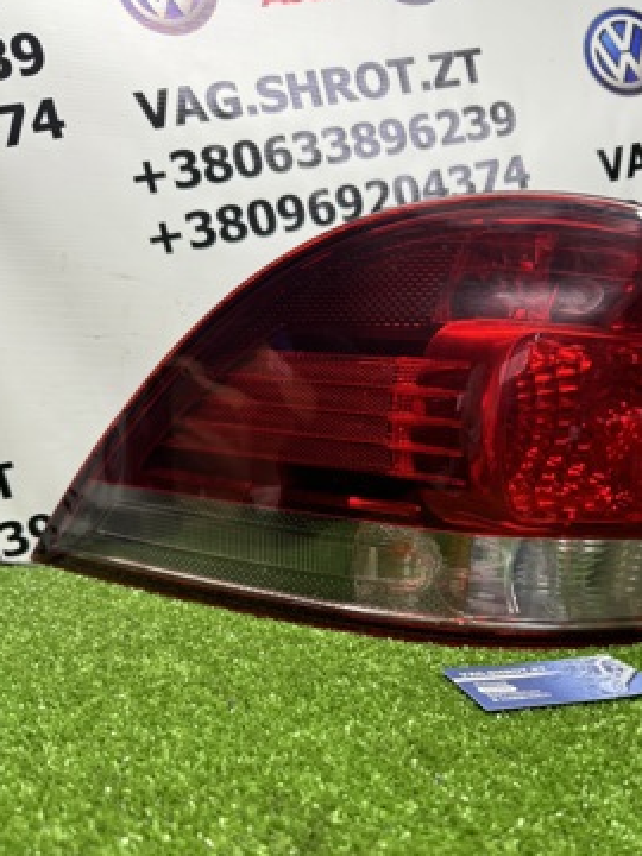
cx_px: 416
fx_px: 791
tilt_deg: -8.9
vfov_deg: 56.1
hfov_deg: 43.7
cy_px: 537
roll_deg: -2.8
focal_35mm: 32
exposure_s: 1/100
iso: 100
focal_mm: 6.76
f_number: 1.78
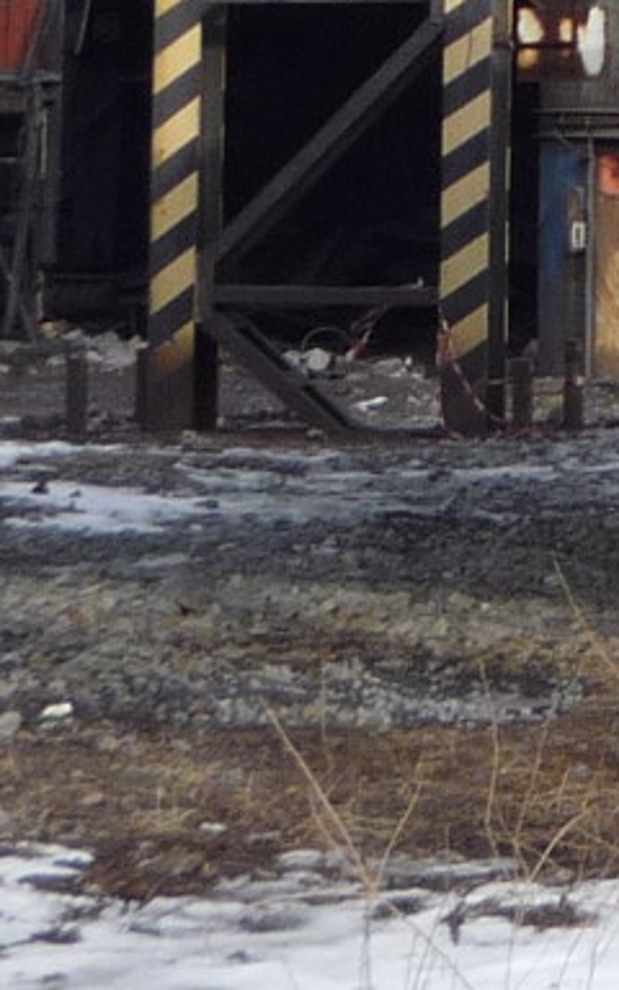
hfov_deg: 6.8
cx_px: 1625
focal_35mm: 181
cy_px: -284
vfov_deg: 11.3
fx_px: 4885
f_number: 4
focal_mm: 5.2
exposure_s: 1/200
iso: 100
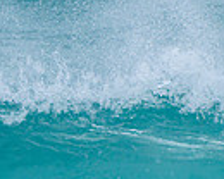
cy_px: 203
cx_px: 177
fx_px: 15327
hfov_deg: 0.8
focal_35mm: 2312
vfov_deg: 0.7
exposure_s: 1/2000
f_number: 6.3
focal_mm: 400
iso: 500
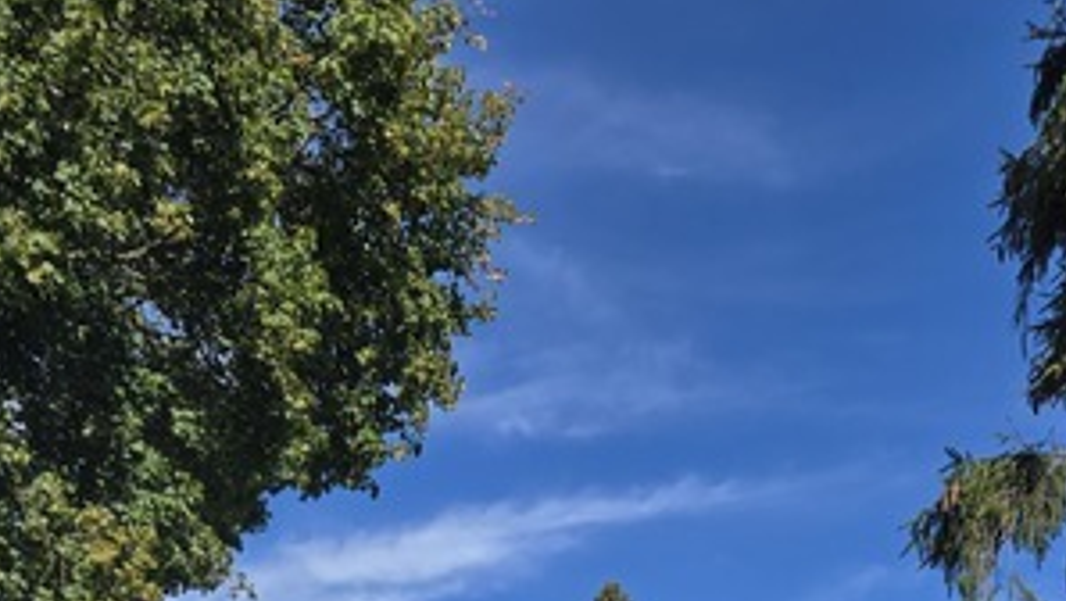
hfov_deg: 37.2
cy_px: 1018
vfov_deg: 18.0
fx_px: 1584
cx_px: 494
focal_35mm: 56
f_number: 1.8
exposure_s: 1/1904
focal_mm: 5.4
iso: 25
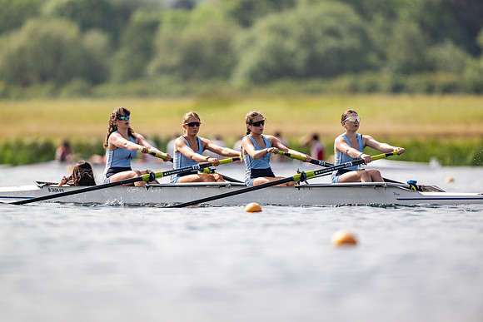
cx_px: 242
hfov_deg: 3.4
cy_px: 161
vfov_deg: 2.3
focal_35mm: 600
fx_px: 8056
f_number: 4
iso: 140
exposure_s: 1/2500
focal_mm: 600
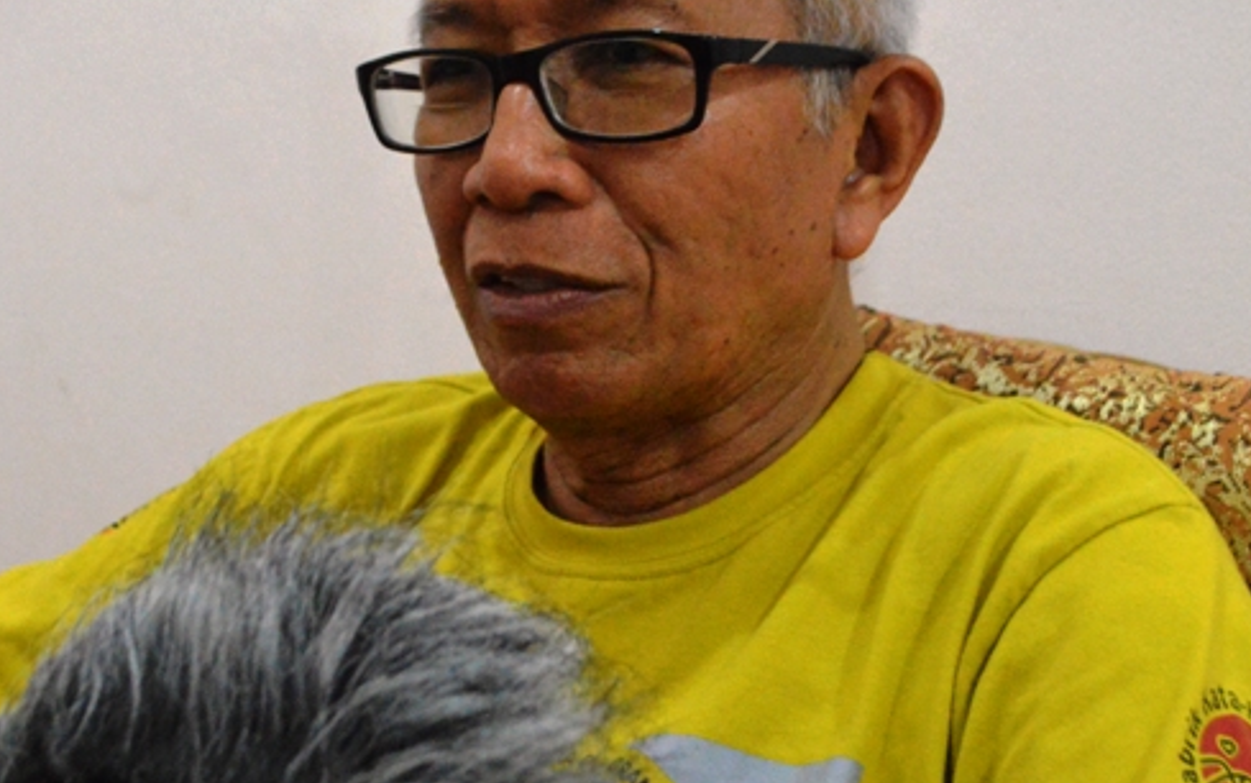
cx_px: 573
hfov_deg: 34.0
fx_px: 2046
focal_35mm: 60
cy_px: 340
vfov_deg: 21.6
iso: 6400
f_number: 4
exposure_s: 1/60
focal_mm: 24
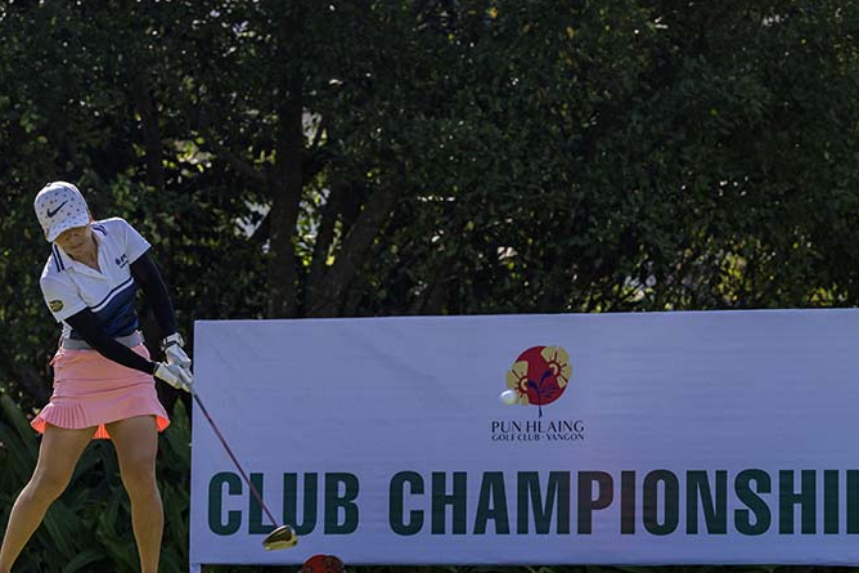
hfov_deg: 13.9
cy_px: 264
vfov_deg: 9.3
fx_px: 3530
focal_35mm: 148
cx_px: 477
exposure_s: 1/2000
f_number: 5
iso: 560
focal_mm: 103
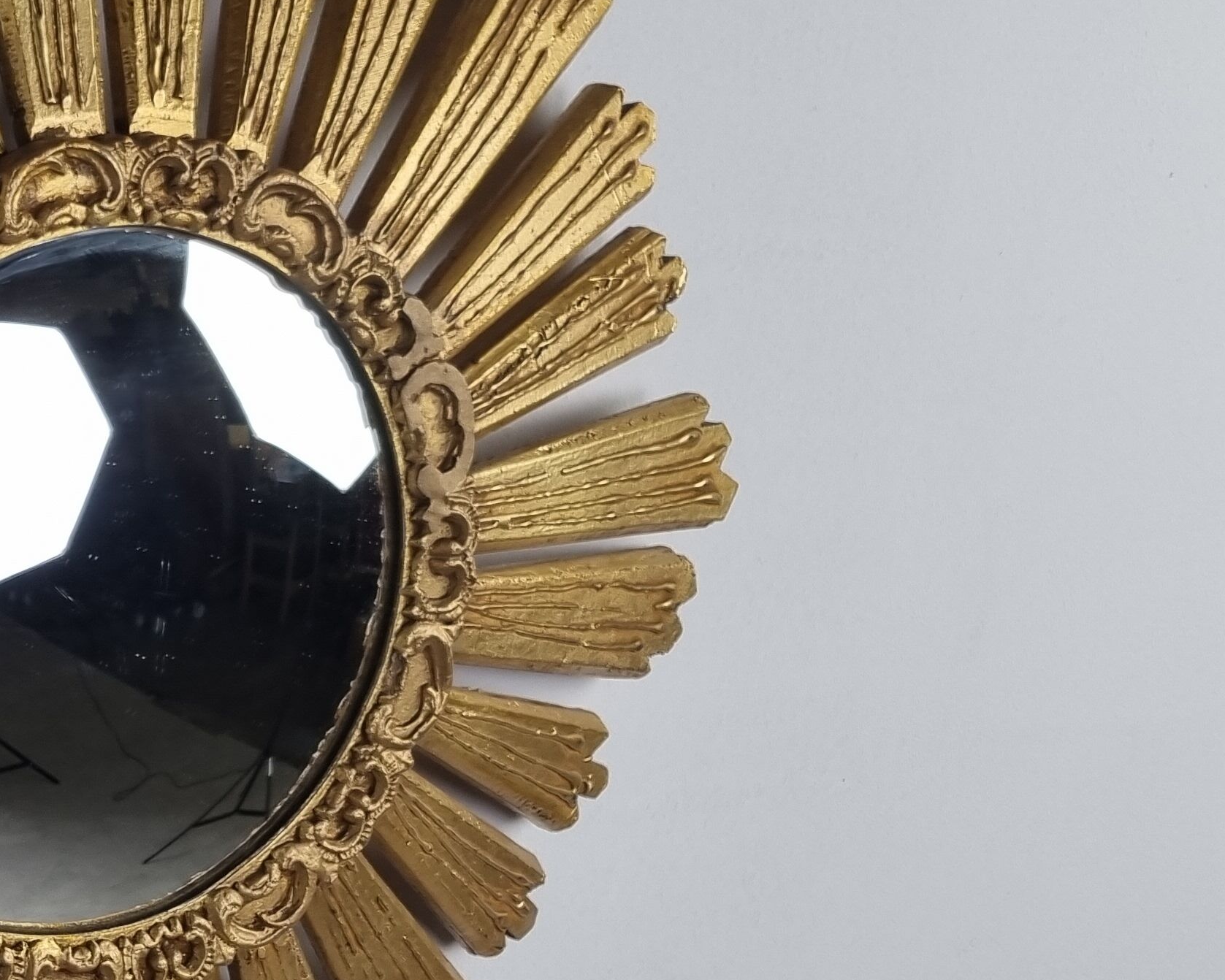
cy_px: 588
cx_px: -246
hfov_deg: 27.3
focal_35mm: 61
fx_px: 2212
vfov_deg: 24.9
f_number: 1.8
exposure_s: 1/127
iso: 50
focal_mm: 5.4
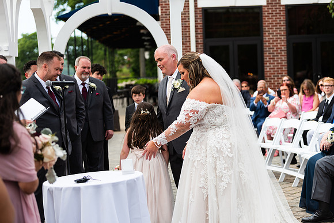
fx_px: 684
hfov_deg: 27.4
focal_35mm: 74
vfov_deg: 18.5
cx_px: 172
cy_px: 112
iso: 64
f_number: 2.8
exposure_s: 1/640
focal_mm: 70
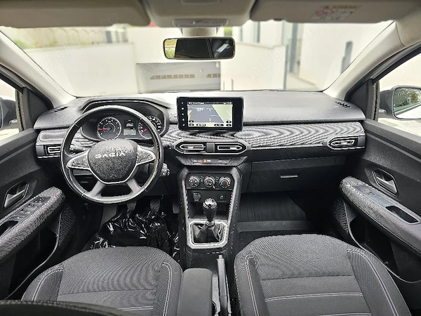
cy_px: 158
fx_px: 280
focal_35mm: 23
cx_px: 210
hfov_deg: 73.9
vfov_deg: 58.9
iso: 100
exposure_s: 1/120
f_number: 1.7
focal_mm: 6.3
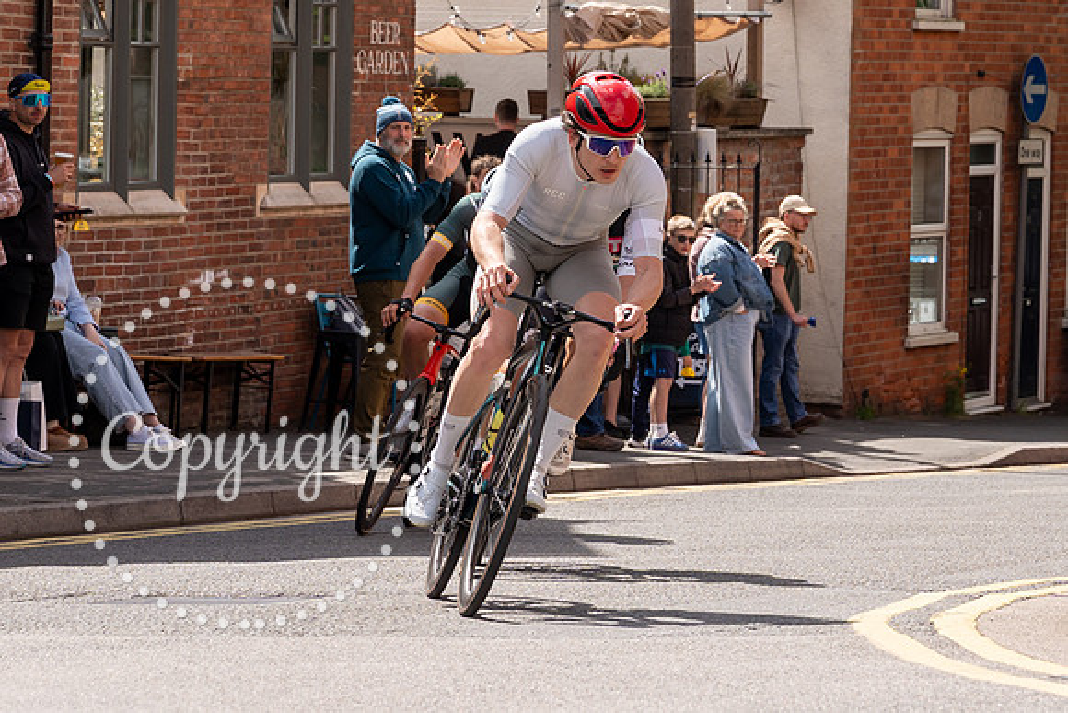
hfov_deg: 12.5
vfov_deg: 8.4
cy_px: 181
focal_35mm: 164
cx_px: 626
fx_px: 4863
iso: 200
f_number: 5
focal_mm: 70
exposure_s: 1/1000
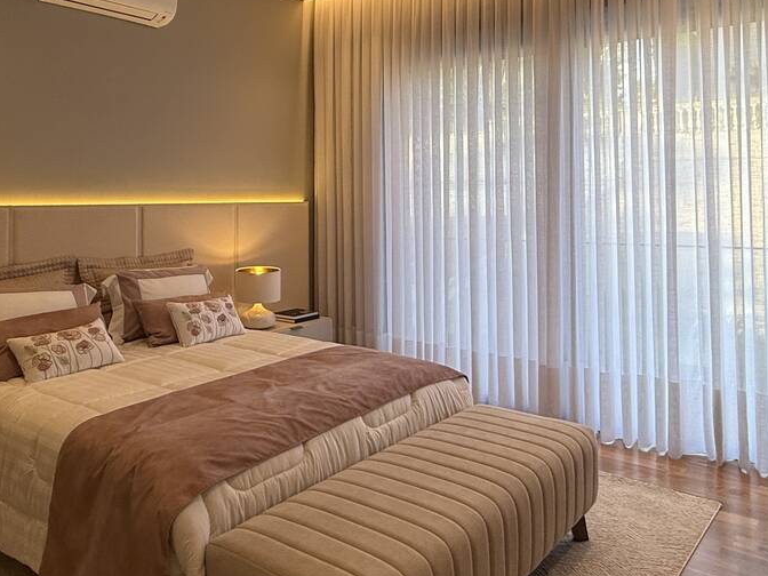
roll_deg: +0.0
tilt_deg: +2.4
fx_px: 666
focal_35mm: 30
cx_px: 362
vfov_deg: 45.9
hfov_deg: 59.9
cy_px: 181
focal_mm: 2.22
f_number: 2.2
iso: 64
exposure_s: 1/120
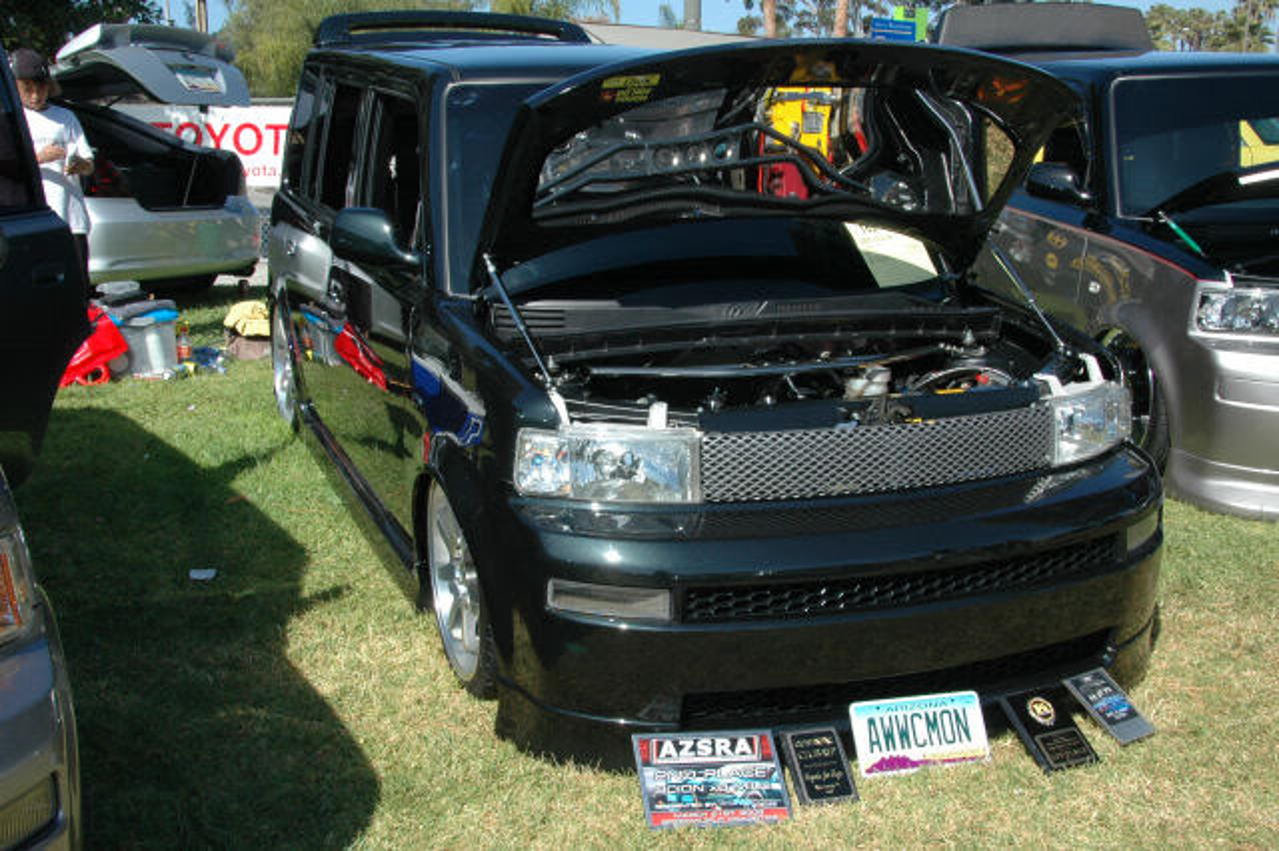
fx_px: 1438
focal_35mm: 40
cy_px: 426
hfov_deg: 47.9
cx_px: 640
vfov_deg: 33.0
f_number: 14
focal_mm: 27
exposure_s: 1/125
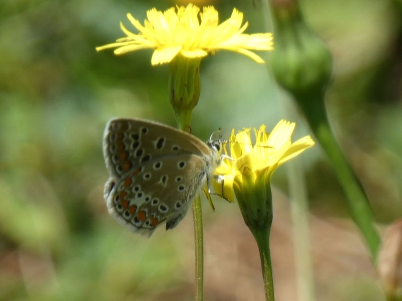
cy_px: 150
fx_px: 5273
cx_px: 201
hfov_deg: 4.4
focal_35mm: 454
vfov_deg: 3.3
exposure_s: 1/100
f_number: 5.6
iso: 80
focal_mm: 81.4
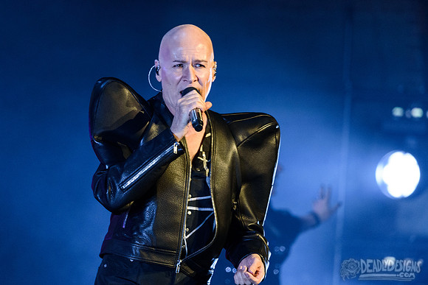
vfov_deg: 2.6
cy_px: 121
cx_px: 181
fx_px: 6184
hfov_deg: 4.0
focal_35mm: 520
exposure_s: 1/250
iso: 4000
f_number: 6
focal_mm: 450
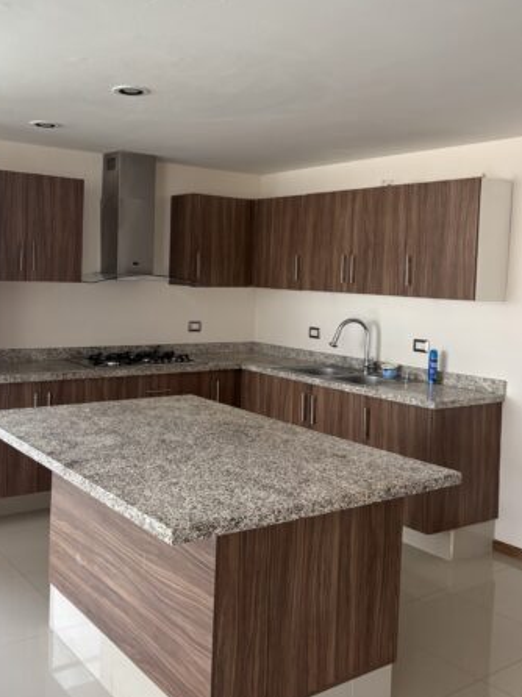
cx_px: 184
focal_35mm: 35
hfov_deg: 40.3
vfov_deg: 52.5
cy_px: 302
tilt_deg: +0.6
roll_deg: -2.8
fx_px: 704
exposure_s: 1/101
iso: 125
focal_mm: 5.96
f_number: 1.6
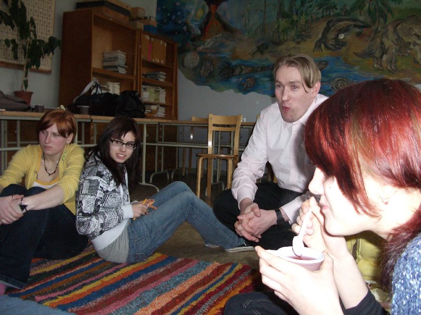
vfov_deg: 40.7
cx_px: 210
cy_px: 158
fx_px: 426
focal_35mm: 35
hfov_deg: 52.6
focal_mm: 5.8
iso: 200
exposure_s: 1/60
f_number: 2.6
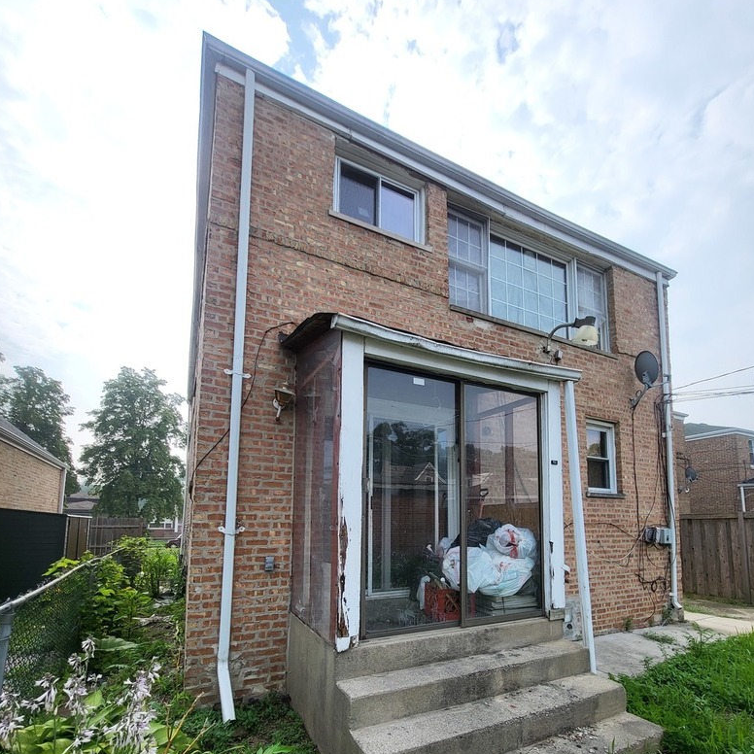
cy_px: 490
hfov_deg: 87.4
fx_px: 394
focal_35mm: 16
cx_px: 389
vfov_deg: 85.0
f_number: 2.2
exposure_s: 1/973
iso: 32
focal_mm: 1.74
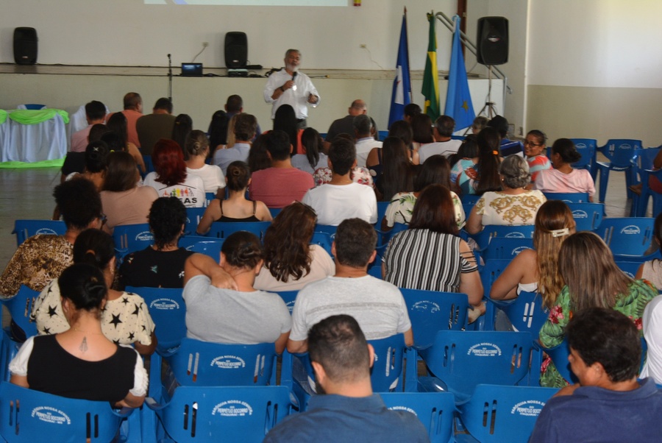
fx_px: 1519
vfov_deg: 16.6
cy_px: 222
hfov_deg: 24.6
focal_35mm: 82
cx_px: 331
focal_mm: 55
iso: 500
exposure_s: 1/60
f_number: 5.6
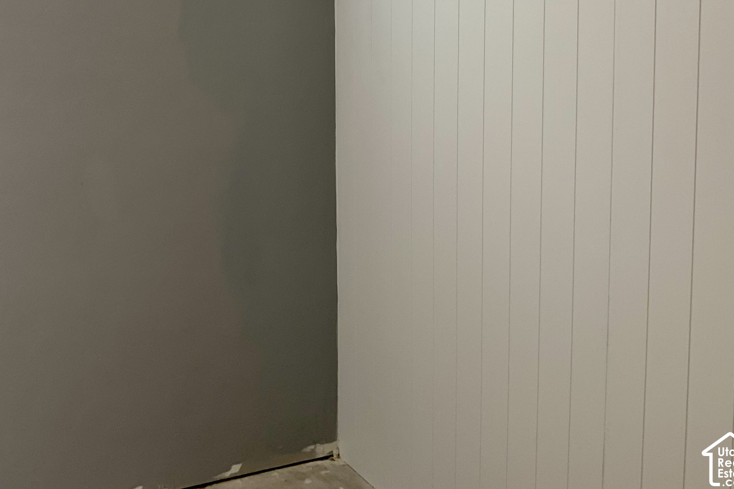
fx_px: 958
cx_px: 204
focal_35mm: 47
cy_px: 70
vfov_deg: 27.8
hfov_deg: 41.0
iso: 25
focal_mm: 3
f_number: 1.8
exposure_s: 1/120
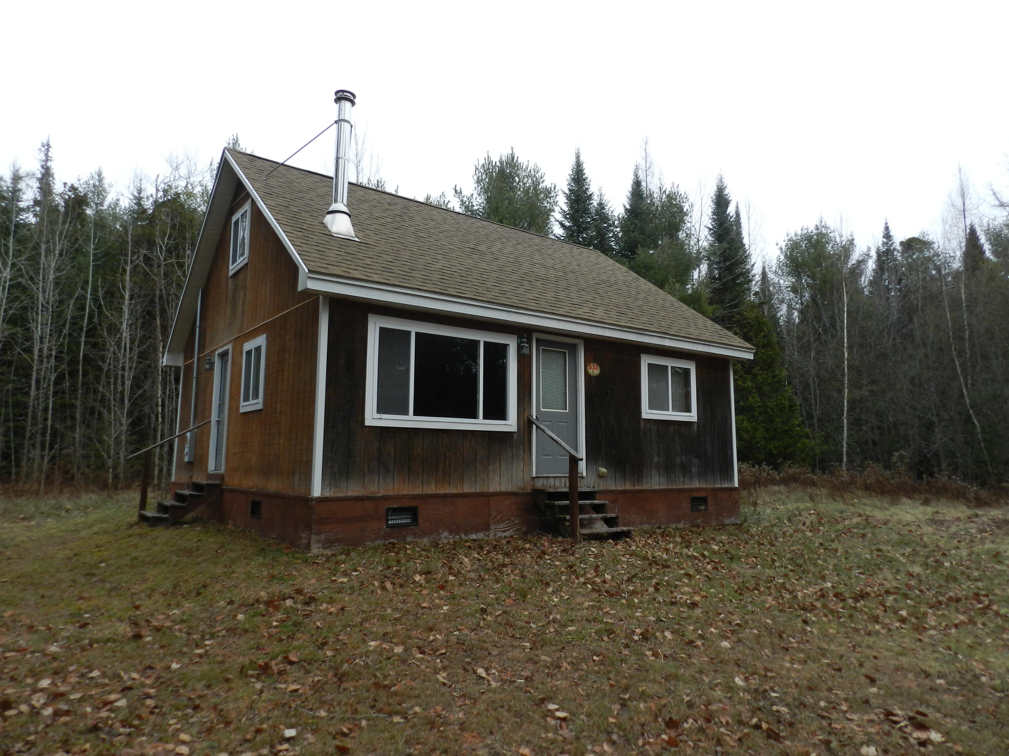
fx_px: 670
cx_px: 504
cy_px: 378
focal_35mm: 23
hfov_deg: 73.9
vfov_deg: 58.9
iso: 160
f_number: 3.4
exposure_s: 1/250
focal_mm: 4
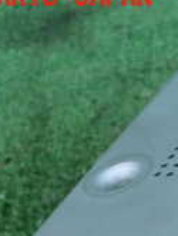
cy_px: 299
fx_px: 937
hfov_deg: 10.2
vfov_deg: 13.9
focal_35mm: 137
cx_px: 320
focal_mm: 6.83
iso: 250
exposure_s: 1/125
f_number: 2.7
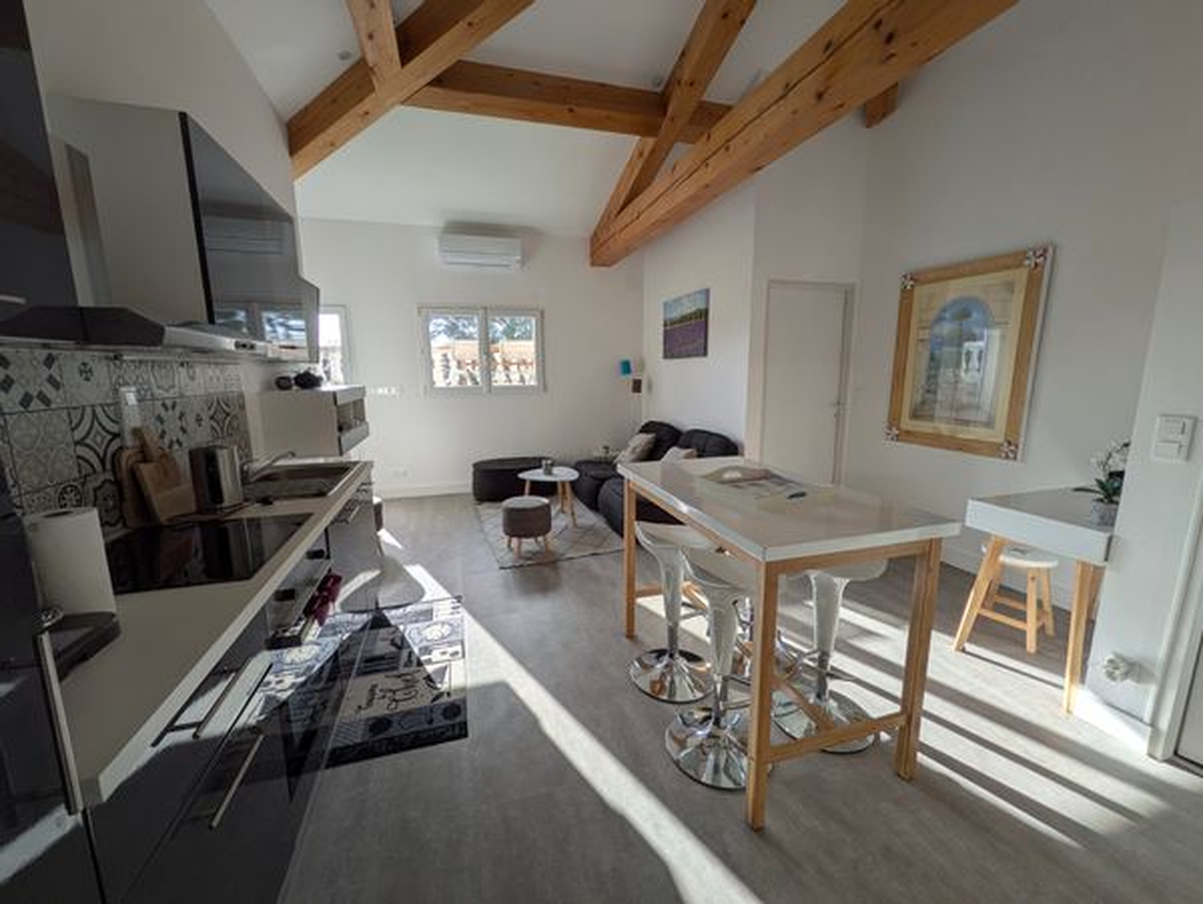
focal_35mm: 14
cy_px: 452
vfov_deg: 85.8
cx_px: 602
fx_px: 487
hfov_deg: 102.0
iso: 49
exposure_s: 1/393
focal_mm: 1.83
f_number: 2.2
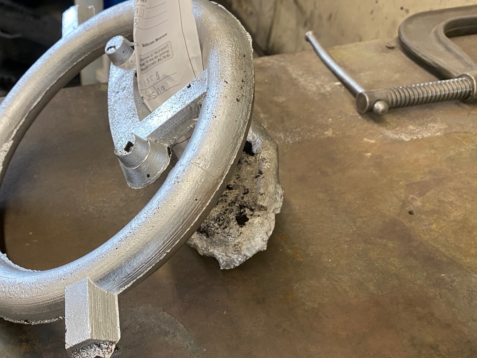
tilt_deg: -45.9
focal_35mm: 40
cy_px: 198
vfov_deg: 35.9
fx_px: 551
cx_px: 146
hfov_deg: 45.8
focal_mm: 4.25
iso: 160
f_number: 1.8
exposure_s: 1/59
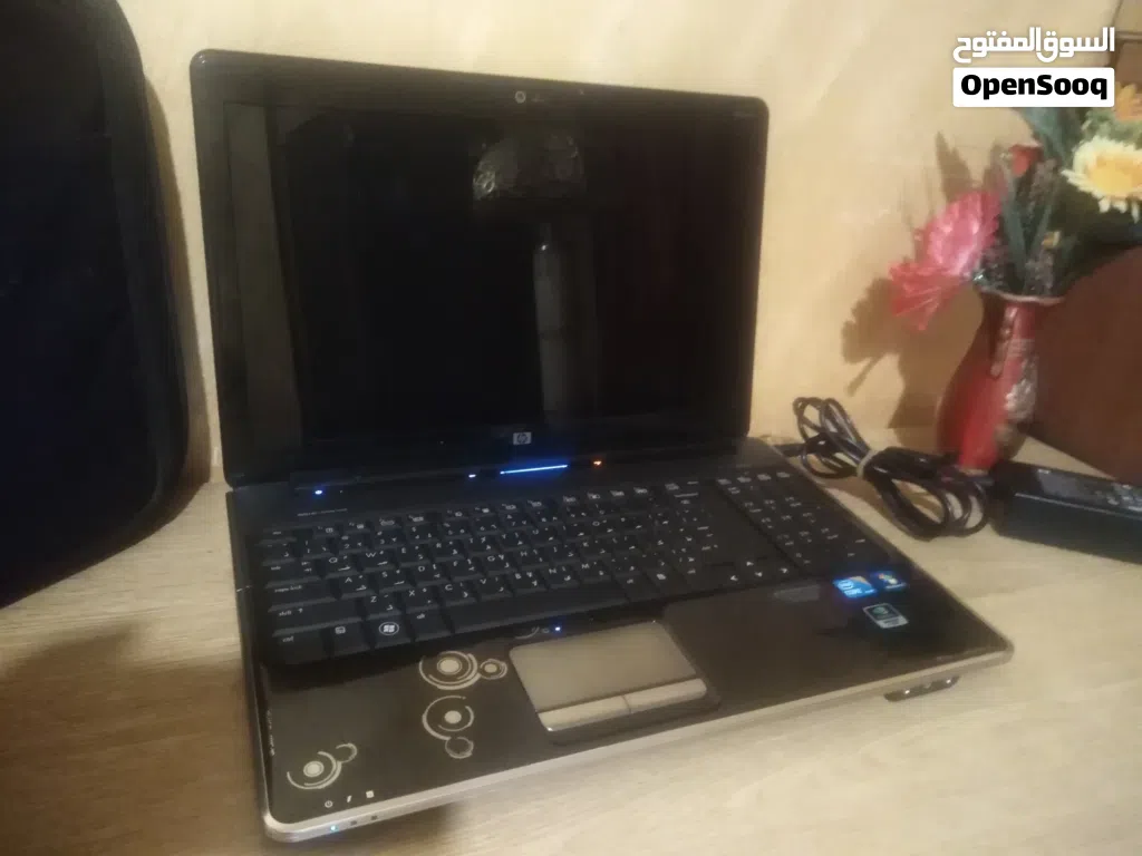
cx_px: 571
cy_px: 428
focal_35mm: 26
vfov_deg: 53.1
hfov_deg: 67.3
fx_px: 858
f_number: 2.2
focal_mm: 3.46
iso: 2390
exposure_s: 1/12
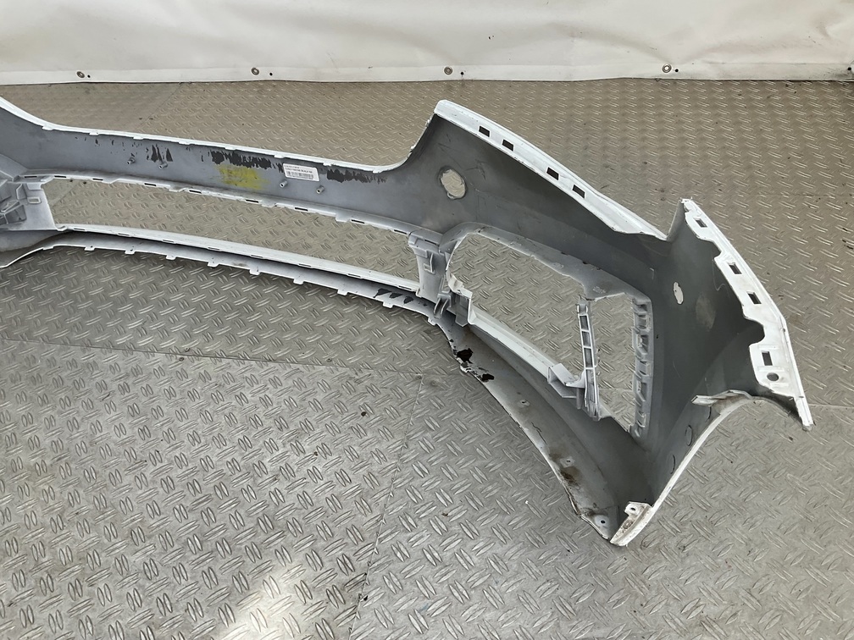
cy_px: 320
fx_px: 715
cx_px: 427
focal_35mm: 29
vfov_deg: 48.2
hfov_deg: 61.7
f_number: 1.8
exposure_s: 1/147
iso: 16
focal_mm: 3
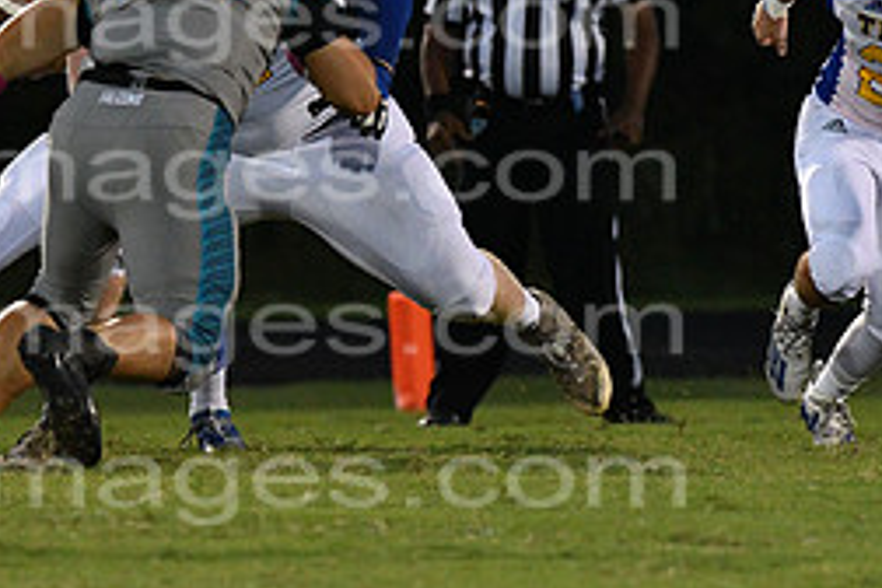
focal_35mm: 1034
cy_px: 100
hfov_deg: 2.0
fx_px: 25331
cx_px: -108
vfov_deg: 1.3
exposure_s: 1/1000
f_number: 5
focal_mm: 300
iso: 6400
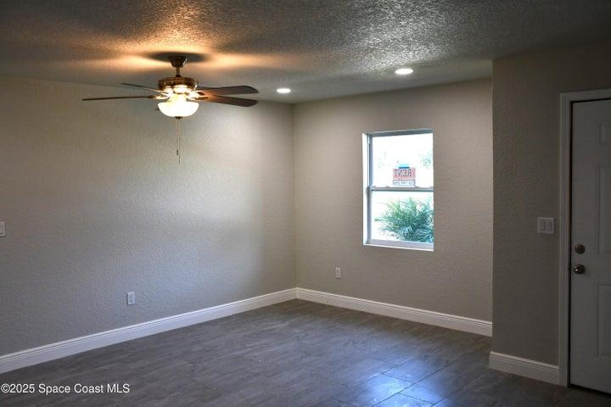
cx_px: 306
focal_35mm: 33
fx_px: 560
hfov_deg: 57.2
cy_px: 204
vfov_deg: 40.0
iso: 720
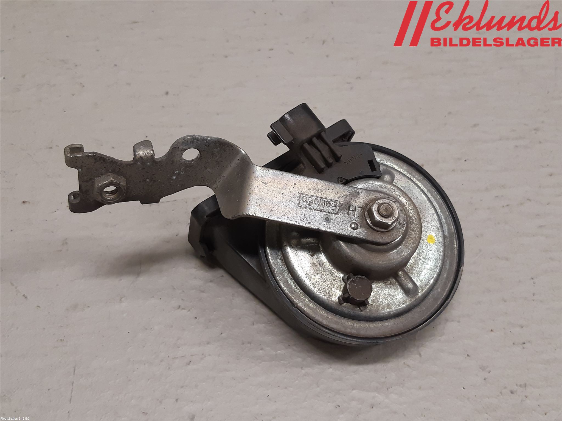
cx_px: 281
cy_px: 210
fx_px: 422
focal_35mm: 26
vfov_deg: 53.1
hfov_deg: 67.3
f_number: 1.7
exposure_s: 1/50
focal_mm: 3.93
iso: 125
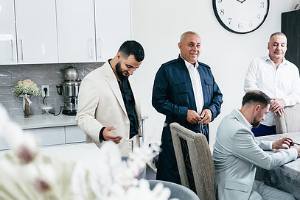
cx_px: 181
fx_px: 392
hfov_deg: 41.7
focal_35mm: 47
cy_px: 85
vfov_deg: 28.7
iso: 1250
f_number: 2.8
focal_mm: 33
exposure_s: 1/160
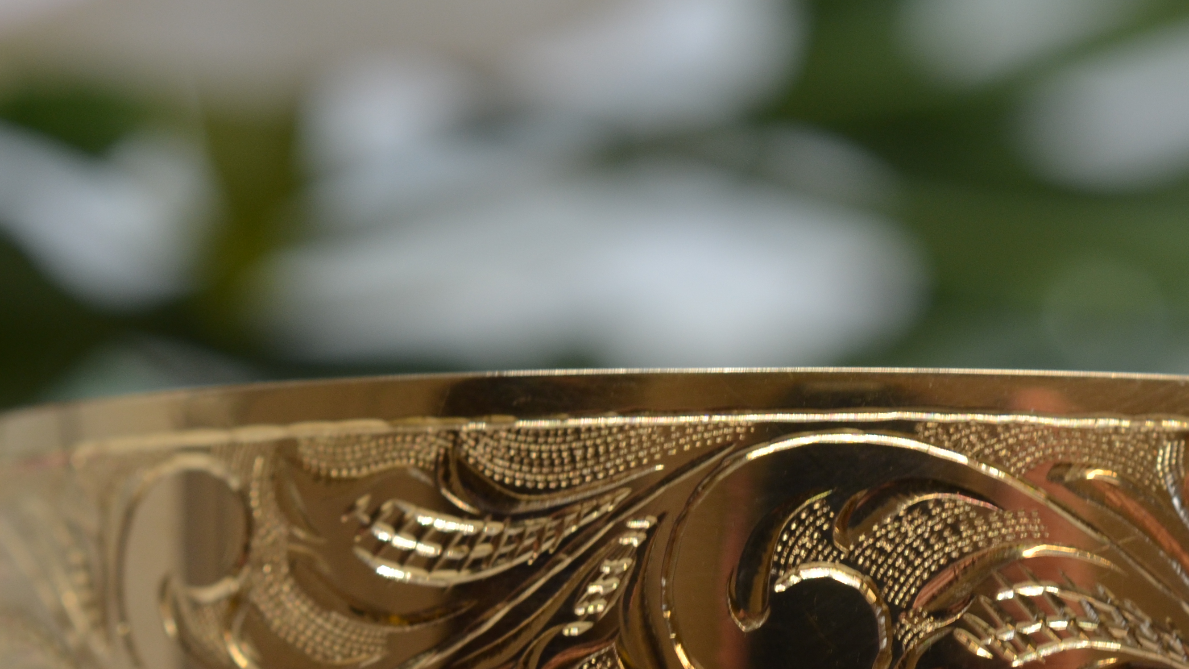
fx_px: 3657
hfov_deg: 18.4
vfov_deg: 10.4
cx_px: 856
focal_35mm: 116
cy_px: 571
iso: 280
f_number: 8
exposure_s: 1/60
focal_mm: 40
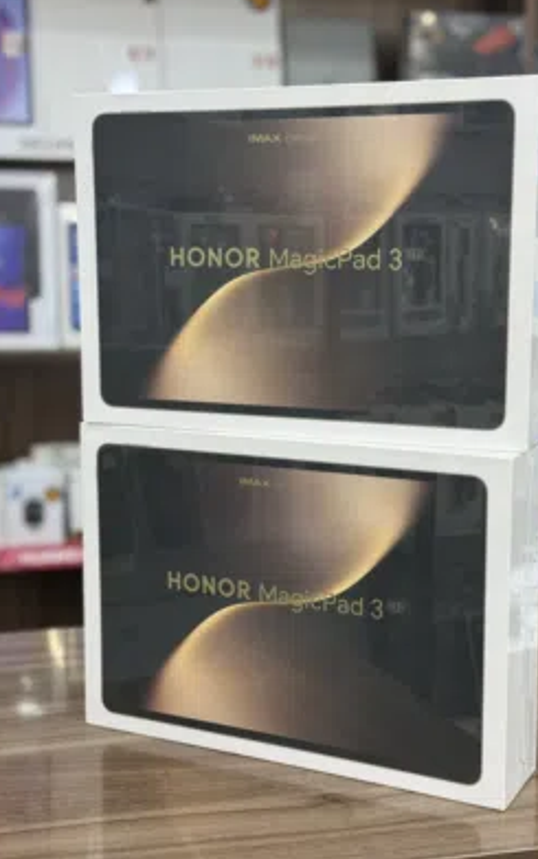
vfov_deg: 38.8
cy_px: 422
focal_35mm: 52
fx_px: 1218
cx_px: 318
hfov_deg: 24.9
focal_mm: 6.76
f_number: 1.78
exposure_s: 1/121
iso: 80
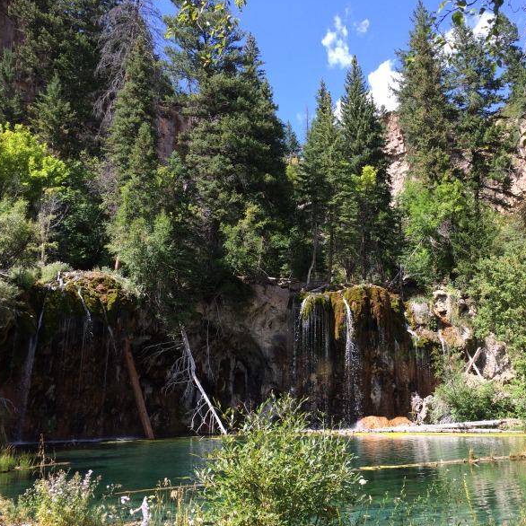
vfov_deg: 47.2
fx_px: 602
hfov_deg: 46.9
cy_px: 266
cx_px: 322
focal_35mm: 35
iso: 32
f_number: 2.2
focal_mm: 4.15
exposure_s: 1/672
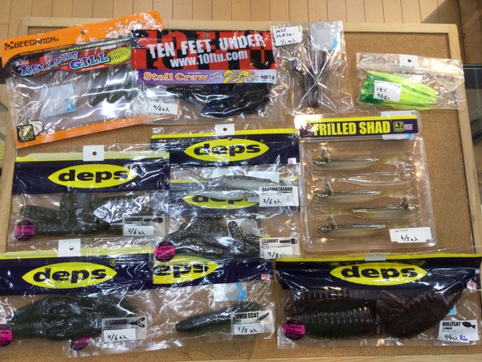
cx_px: 241
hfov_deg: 58.4
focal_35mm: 31
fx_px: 432
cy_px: 181
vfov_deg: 45.4
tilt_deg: -78.3
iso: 32
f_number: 2.4
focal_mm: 3.3
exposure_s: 1/60
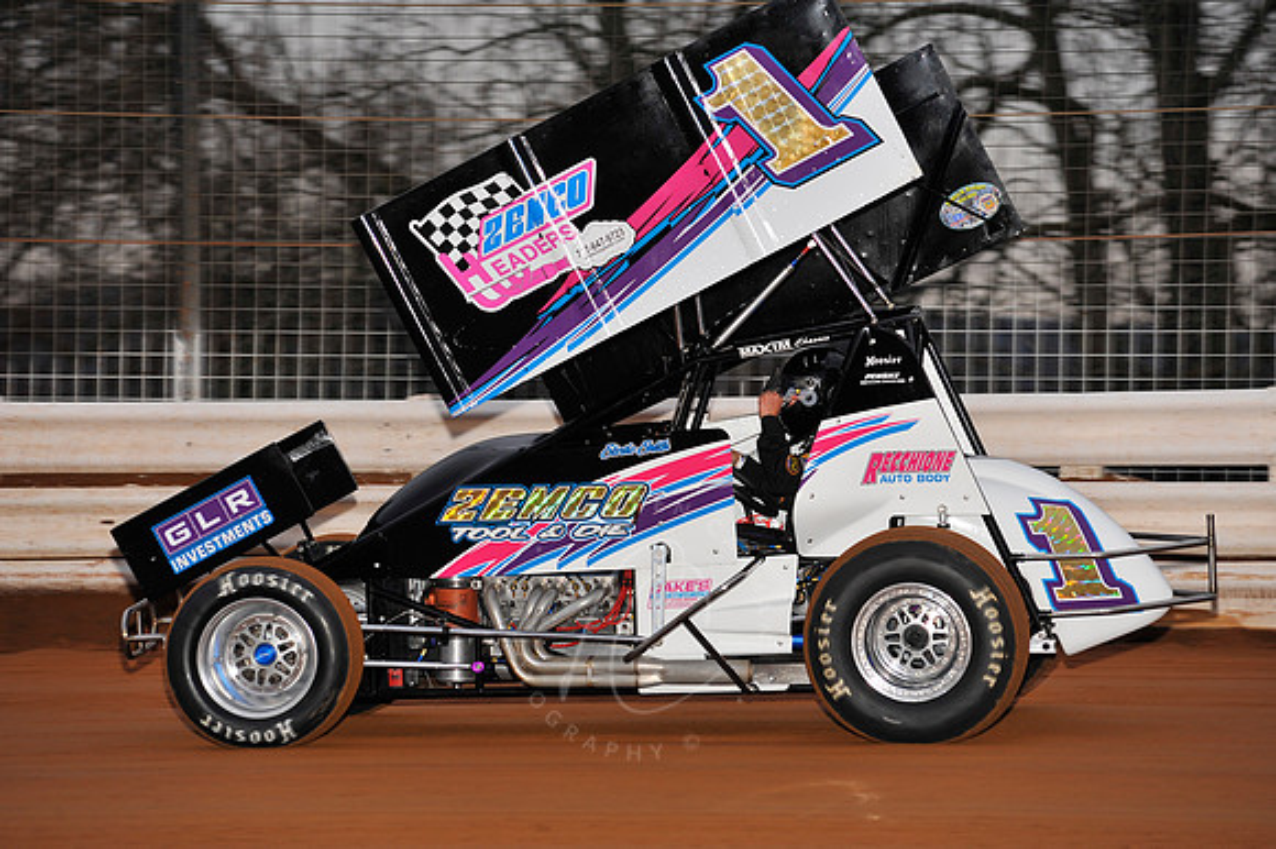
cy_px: 424
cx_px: 638
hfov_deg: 11.1
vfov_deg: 7.4
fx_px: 6553
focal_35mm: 185
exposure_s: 1/250
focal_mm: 185
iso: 500
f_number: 5.6
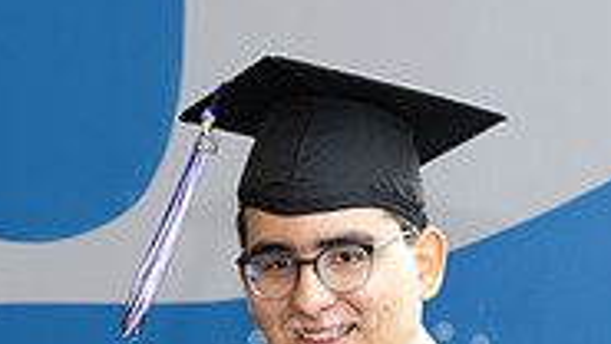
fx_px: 3224
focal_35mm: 199
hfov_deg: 10.8
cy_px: 587
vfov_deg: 6.0
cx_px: 460
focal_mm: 50
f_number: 5
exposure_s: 1/125
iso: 800
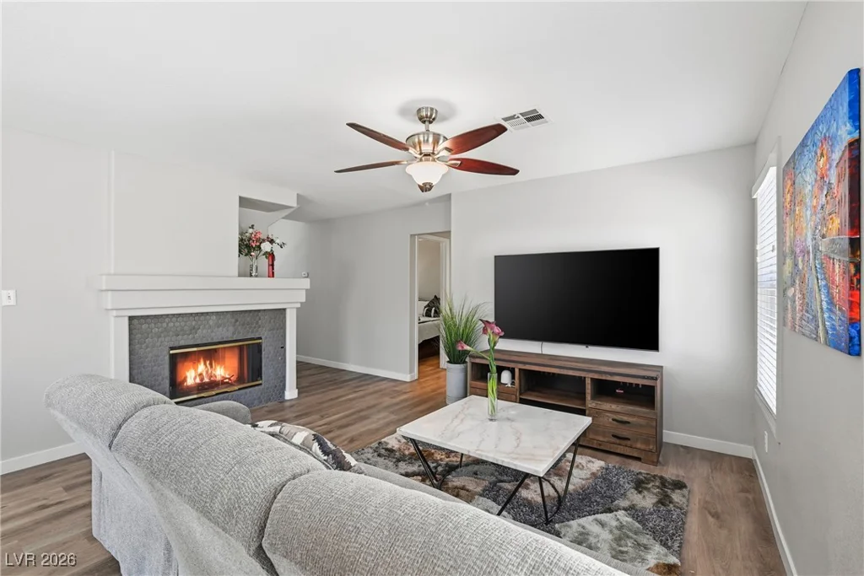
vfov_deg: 73.8
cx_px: 432
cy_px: 288
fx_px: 384
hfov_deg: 96.7
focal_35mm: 16
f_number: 9
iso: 500
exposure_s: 1/100
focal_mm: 16
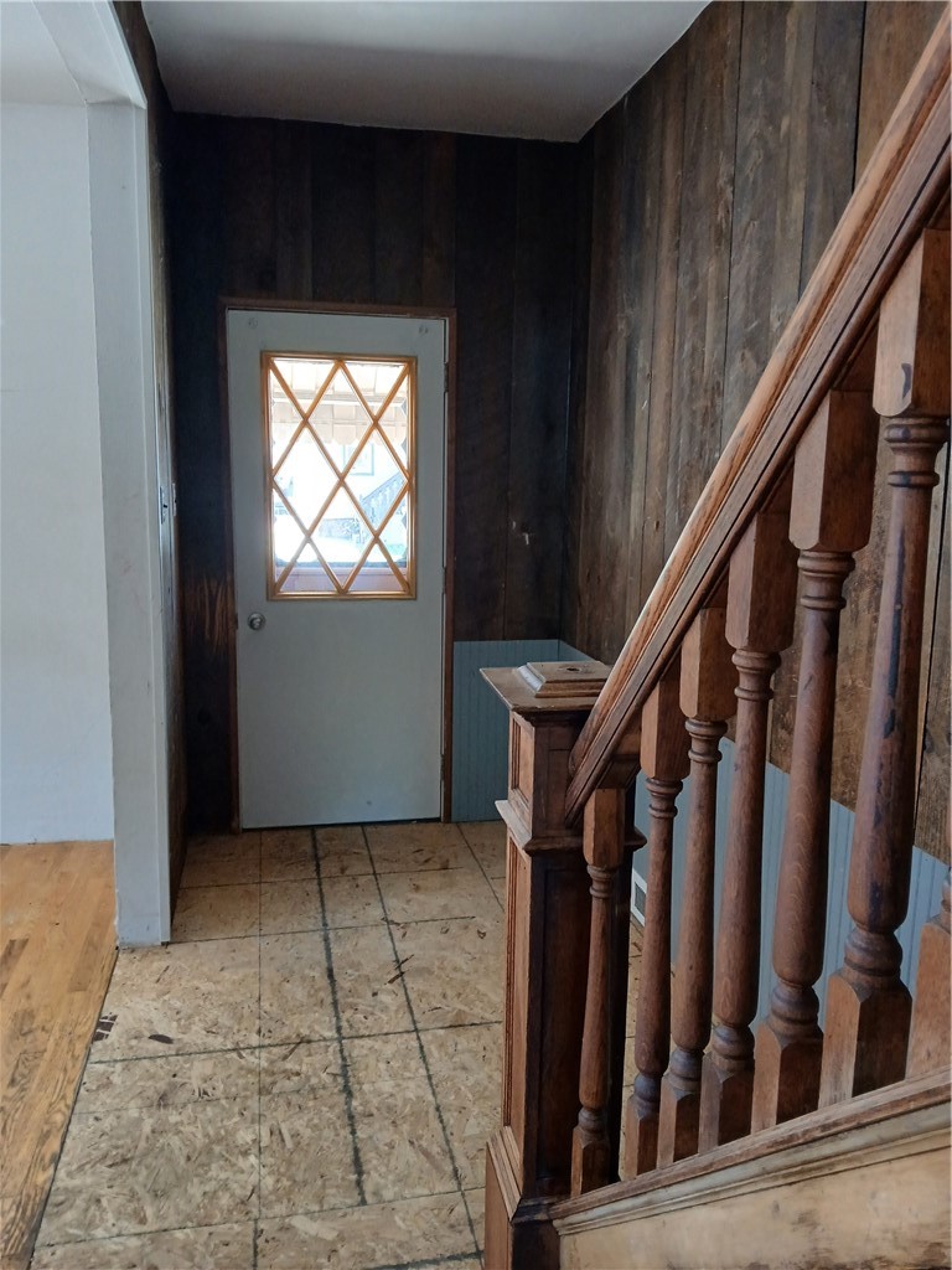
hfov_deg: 53.1
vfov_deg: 67.3
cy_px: 635
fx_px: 953
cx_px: 476
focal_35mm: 26
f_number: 1.8
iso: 250
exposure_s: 1/30
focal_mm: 3.98
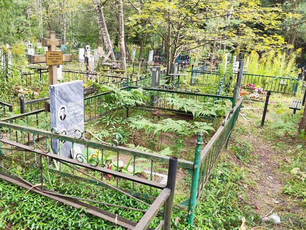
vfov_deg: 48.2
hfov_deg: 61.6
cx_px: 145
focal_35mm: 29
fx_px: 256
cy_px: 111
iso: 140
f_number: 1.75
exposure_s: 1/100
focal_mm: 4.77
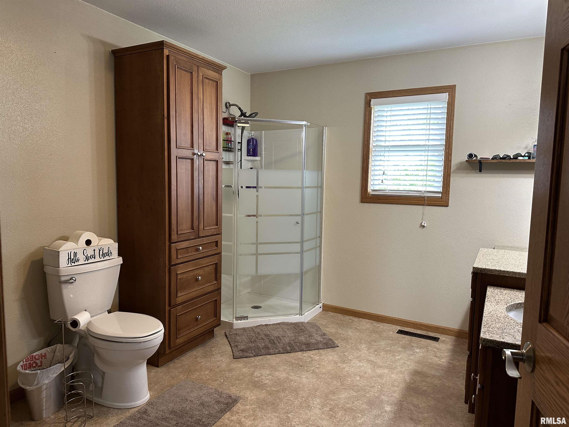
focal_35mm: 24
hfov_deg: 71.6
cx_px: 284
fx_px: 394
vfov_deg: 56.8
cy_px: 214
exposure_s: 1/60
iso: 250
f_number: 1.78
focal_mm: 6.86
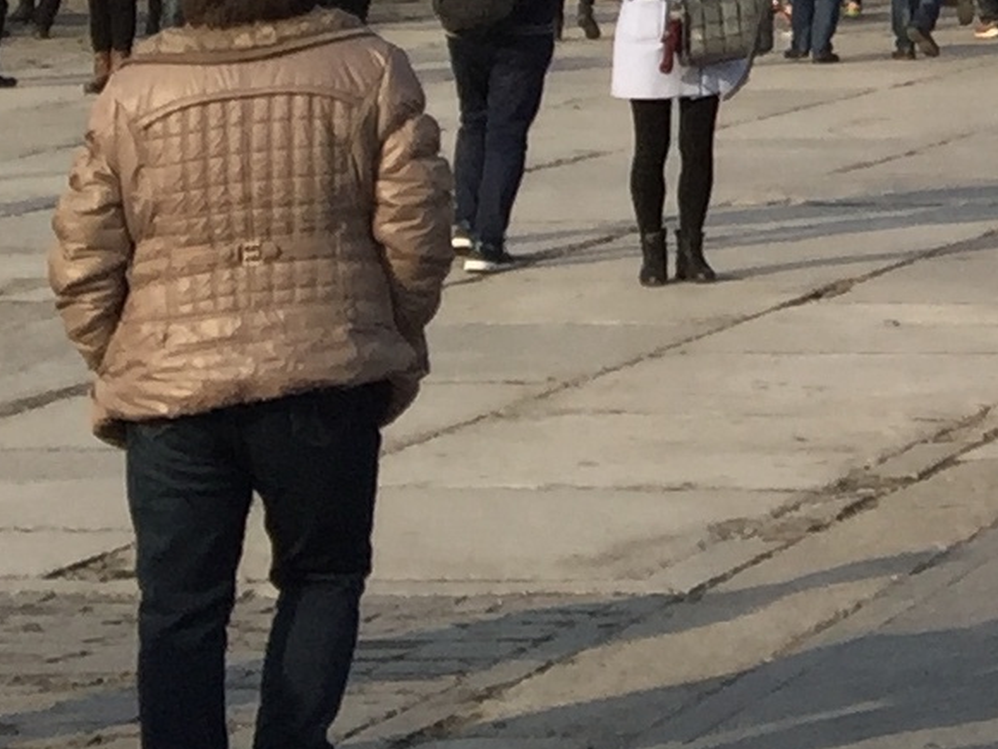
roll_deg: -0.1
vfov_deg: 8.5
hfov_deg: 10.7
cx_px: 2249
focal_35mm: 163
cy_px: -945
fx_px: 4700
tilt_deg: +8.7
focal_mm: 4.15
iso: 32
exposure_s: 1/1364
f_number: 2.2
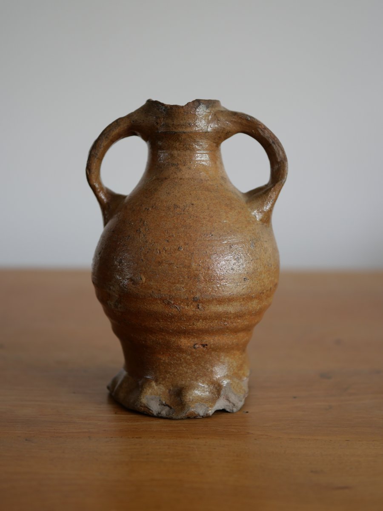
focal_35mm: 60
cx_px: 192
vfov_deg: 32.2
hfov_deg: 24.4
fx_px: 885
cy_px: 256
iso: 200
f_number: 2.8
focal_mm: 30
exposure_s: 1/80
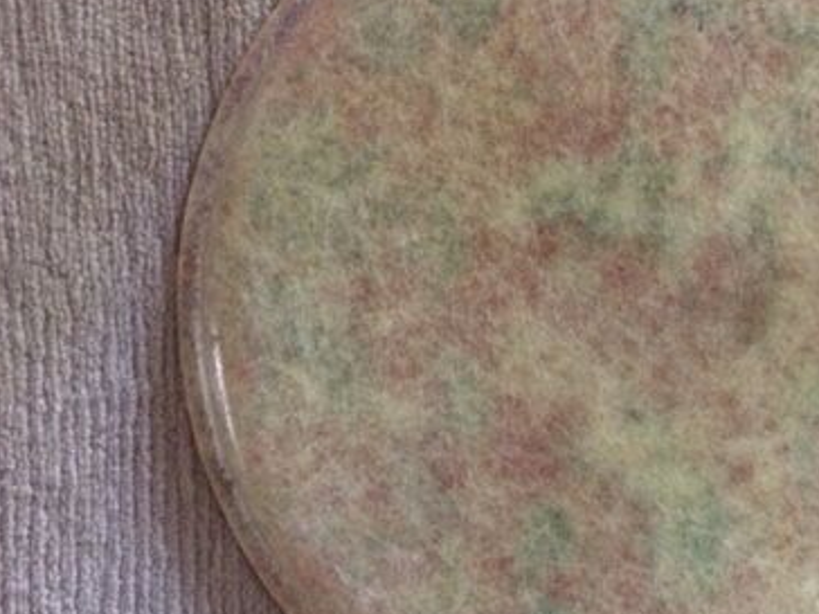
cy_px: 342
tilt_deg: -88.4
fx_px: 1207
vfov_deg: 28.5
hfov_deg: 35.8
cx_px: 693
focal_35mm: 51
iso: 400
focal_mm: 4.15
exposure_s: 1/17
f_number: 2.2
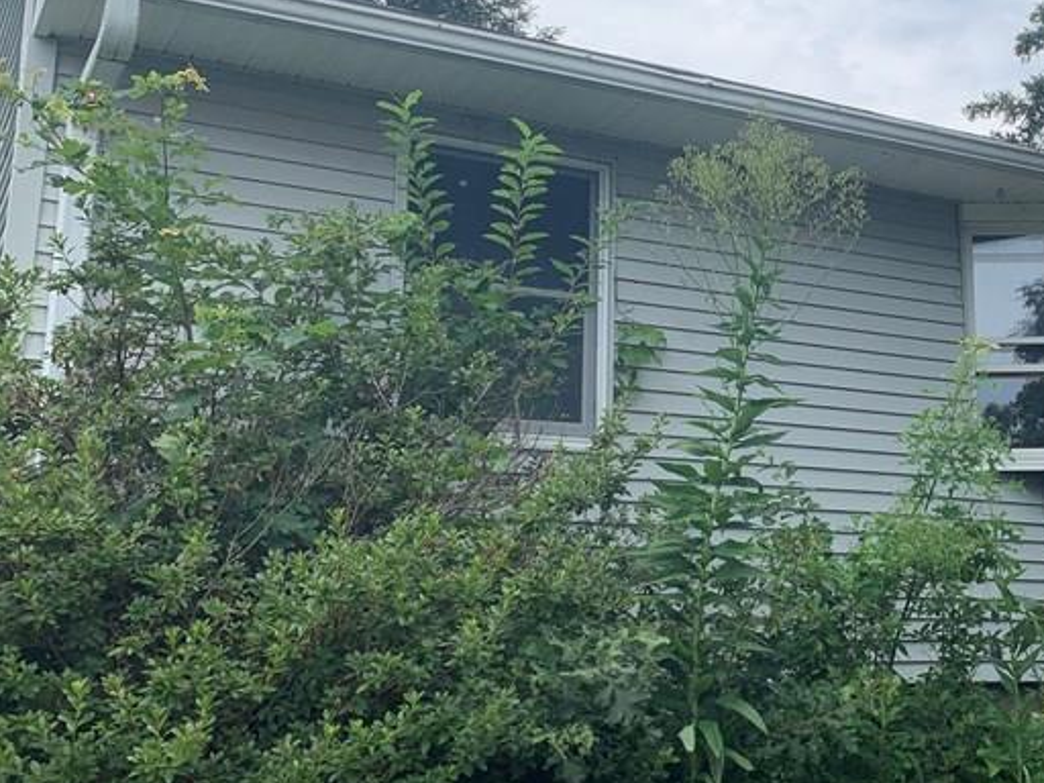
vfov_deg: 28.0
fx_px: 1568
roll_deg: +2.3
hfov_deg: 35.3
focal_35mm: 52
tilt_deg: +17.5
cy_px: 318
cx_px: 879
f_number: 1.8
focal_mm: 4.25
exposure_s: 1/962
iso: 25
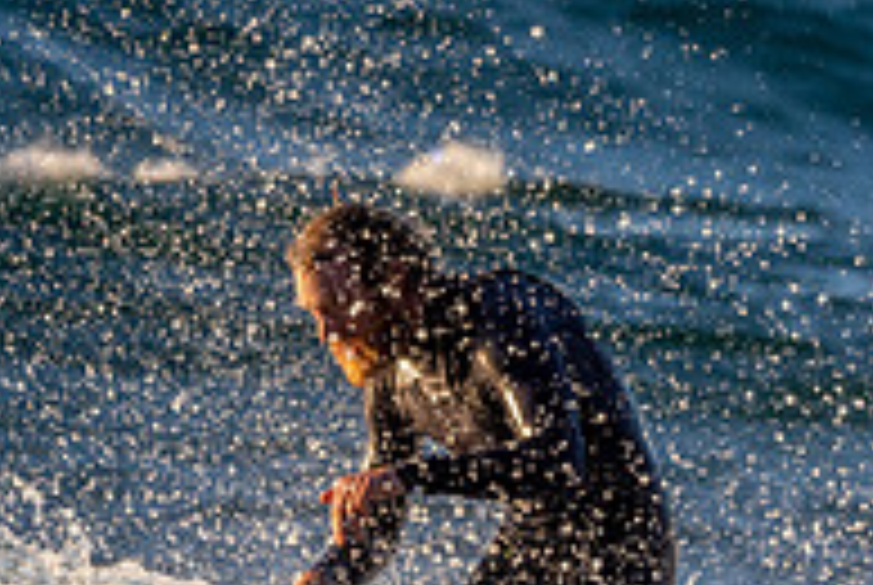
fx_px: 32617
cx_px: 580
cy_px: 826
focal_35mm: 1343
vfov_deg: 1.0
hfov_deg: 1.5
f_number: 5.6
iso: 500
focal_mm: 300
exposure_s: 1/1250
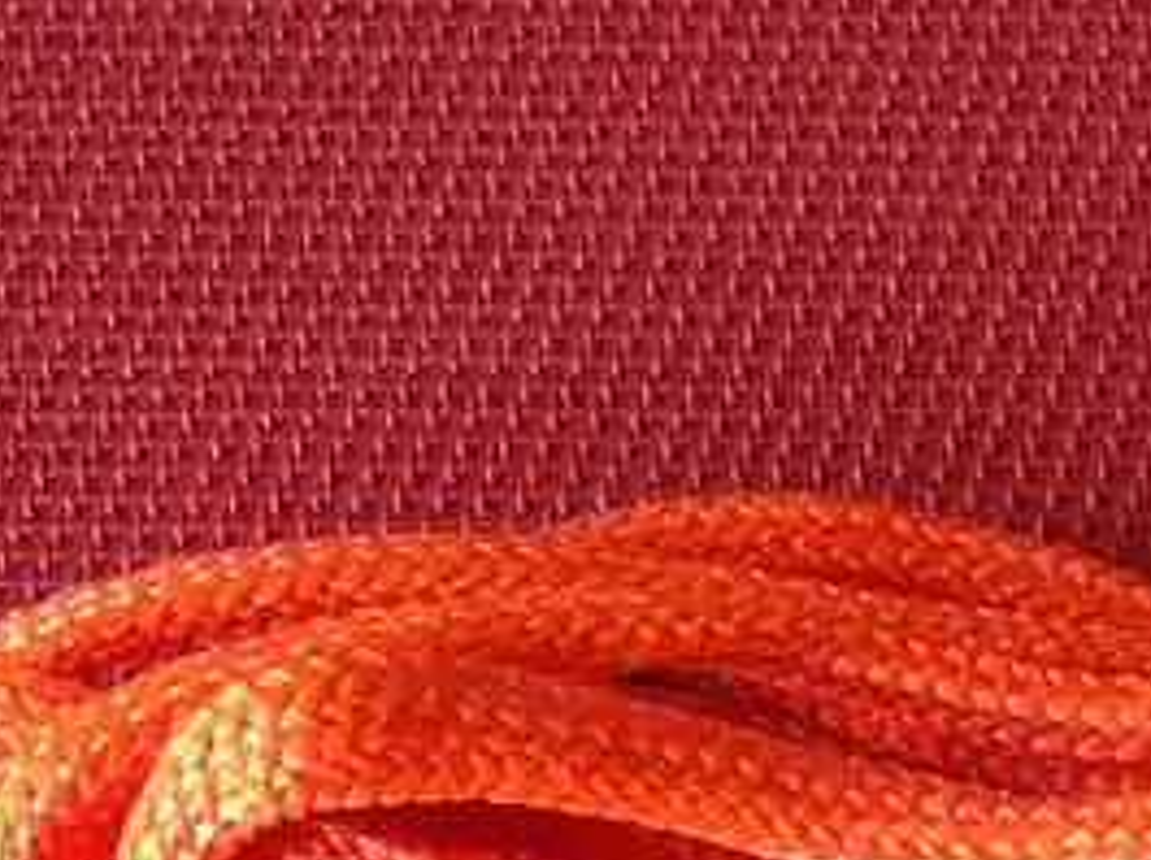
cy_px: 1472
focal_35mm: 132
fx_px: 4383
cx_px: 1307
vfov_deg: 10.6
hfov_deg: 14.6
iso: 50
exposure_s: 1/24
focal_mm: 4.28
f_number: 2.4
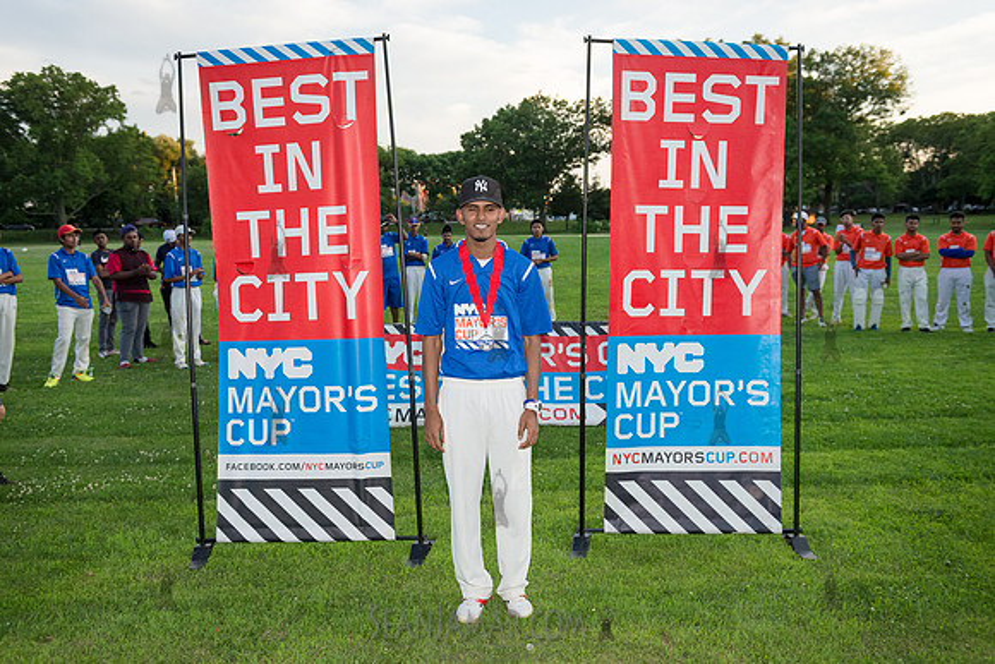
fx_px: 885
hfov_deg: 58.7
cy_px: 332
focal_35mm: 32
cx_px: 498
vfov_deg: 41.1
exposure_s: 1/2000
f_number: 4
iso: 1600
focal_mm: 32
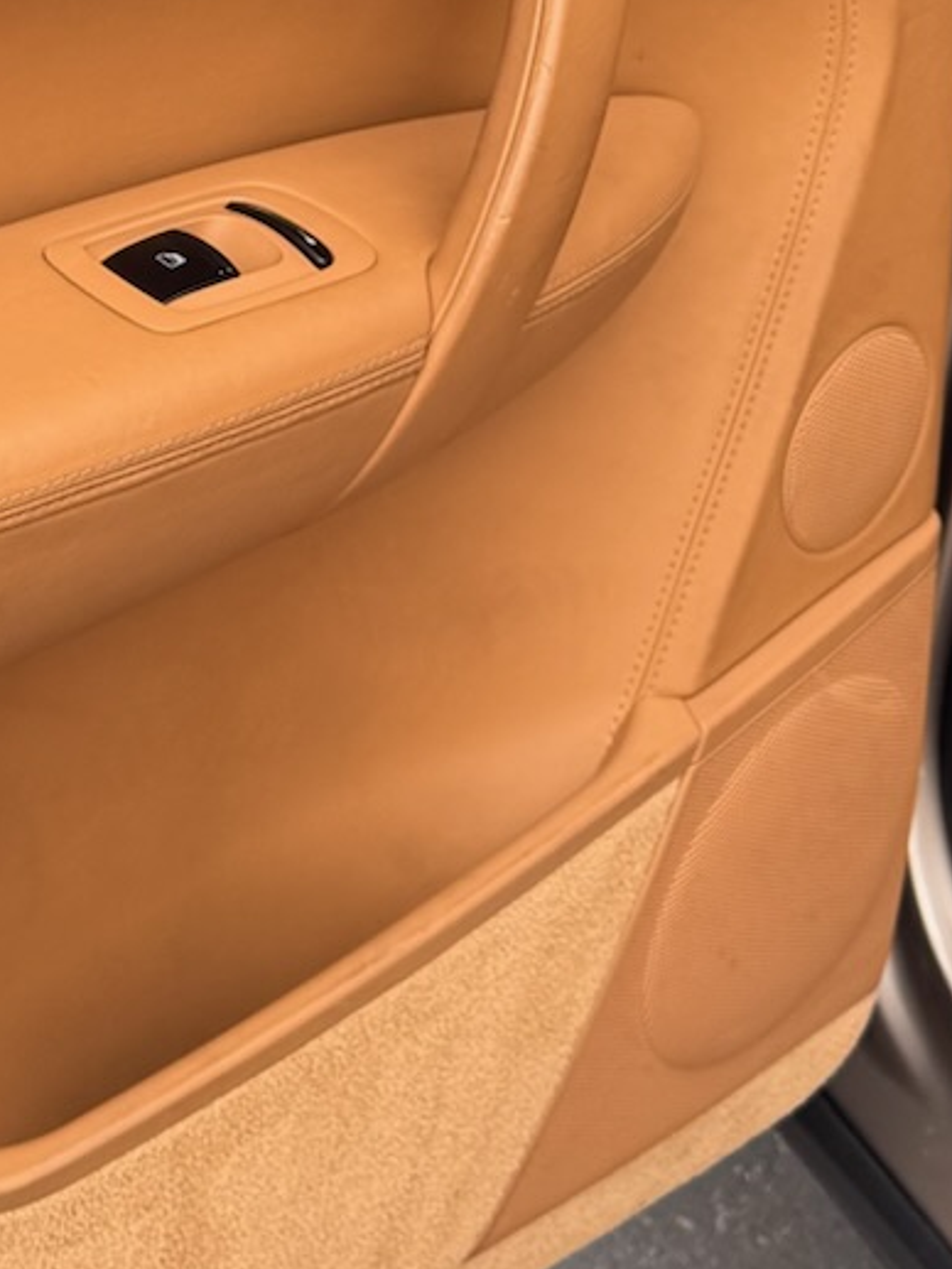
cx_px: -93
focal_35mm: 95
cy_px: -336
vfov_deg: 19.2
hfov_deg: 15.2
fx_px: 3482
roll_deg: +4.8
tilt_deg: -22.9
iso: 80
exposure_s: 1/577
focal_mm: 6.76
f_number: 1.78
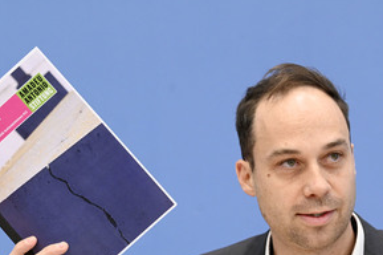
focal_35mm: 156
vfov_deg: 8.8
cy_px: 193
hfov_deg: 13.2
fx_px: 1658
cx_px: 222
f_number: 5.6
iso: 4000
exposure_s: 1/500
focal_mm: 100
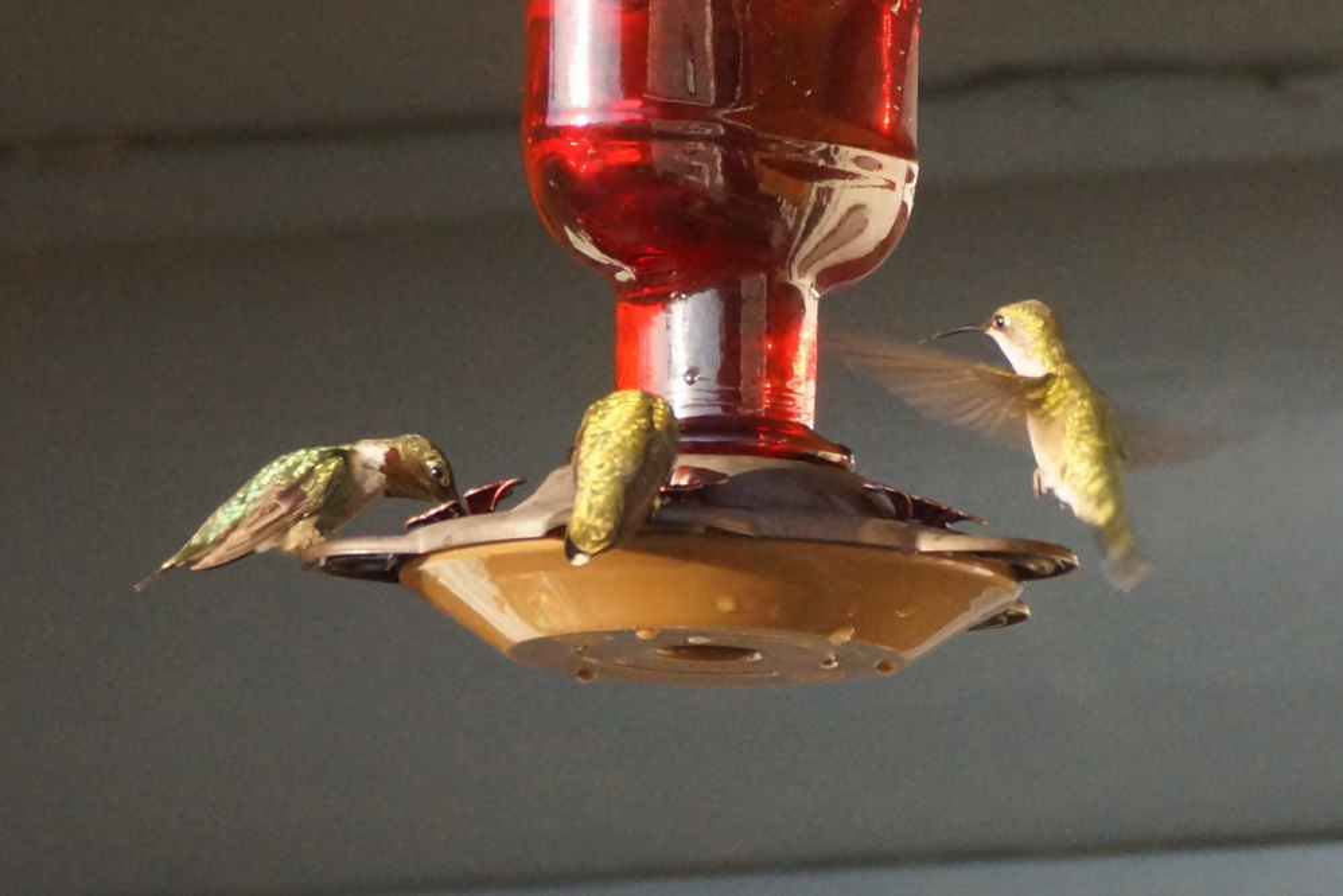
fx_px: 13993
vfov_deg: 3.7
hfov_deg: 5.5
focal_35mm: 375
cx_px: 672
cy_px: 448
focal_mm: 250
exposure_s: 1/320
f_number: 6.3
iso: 1600
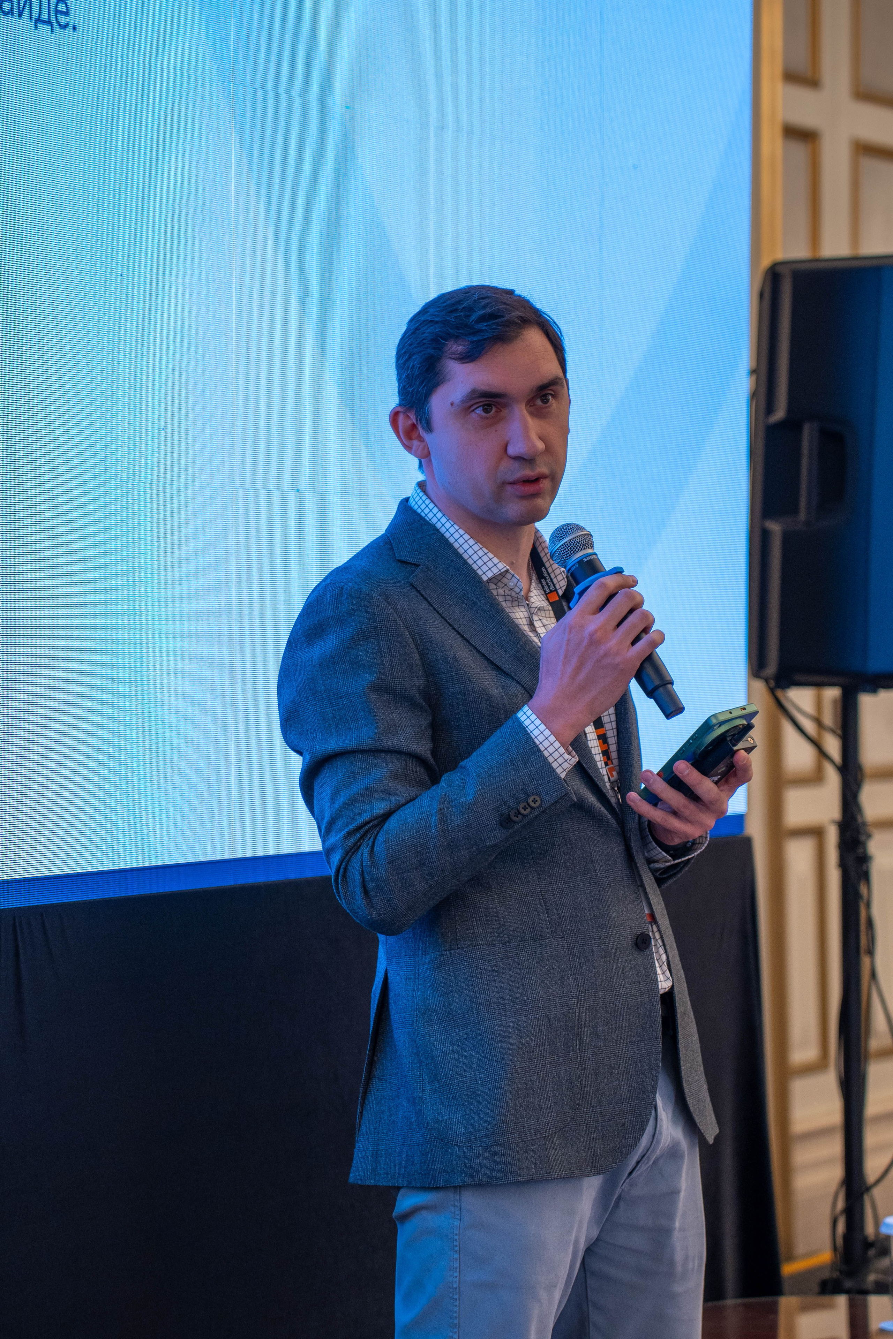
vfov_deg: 18.3
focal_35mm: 112
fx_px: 4167
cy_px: 670
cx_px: 446
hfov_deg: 12.2
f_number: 2.8
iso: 500
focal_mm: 75
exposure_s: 1/200
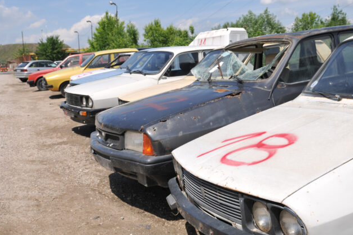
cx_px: 191
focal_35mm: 40
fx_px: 392
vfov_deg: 33.3
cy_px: 107
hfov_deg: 48.5
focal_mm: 24
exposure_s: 1/500
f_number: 6.7
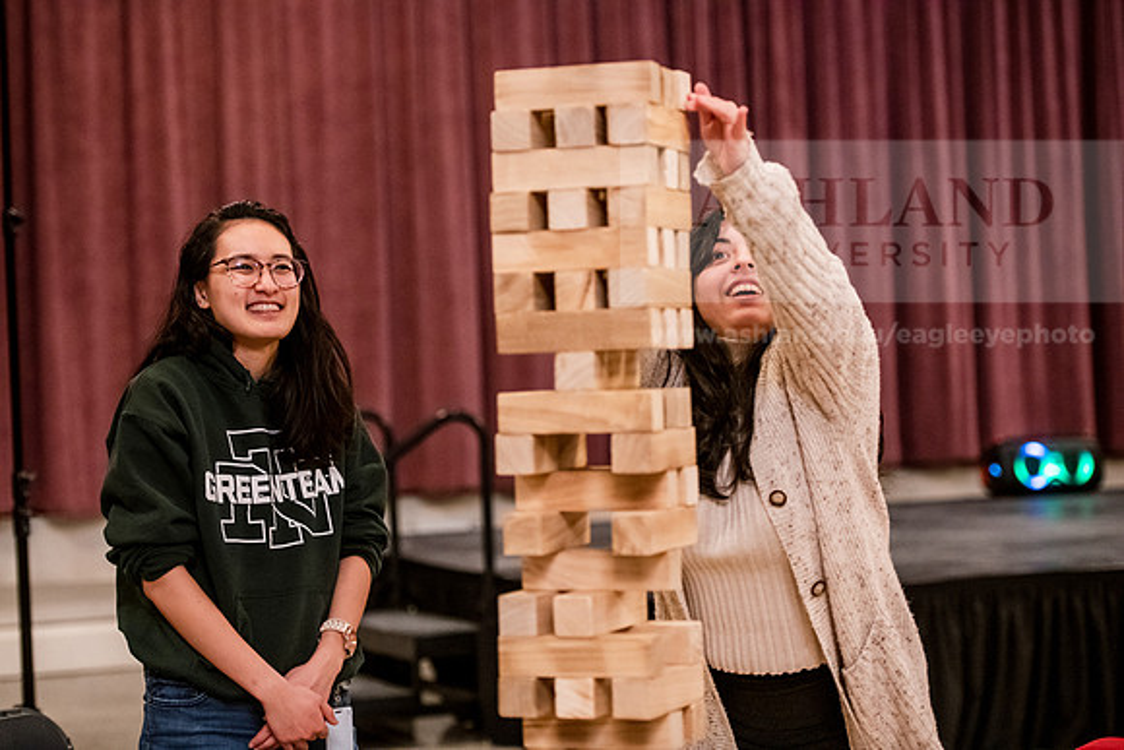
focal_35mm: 86
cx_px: 562
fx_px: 2686
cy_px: 375
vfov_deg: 15.9
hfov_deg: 23.6
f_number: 2.8
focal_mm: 86
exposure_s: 1/160
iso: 4000
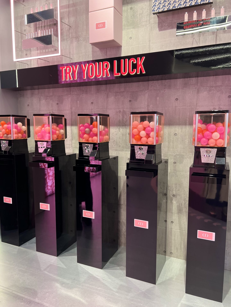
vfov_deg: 67.3
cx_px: 116
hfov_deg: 53.1
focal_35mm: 26
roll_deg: +1.5
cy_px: 154
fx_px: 231
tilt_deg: -6.9
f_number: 1.5
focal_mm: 5.7
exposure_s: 1/100
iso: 80
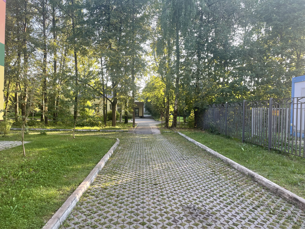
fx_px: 229
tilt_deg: +0.7
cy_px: 114
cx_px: 152
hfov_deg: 67.3
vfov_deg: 53.1
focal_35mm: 26
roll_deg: -0.8
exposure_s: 1/127
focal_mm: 4.2
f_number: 1.6
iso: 32
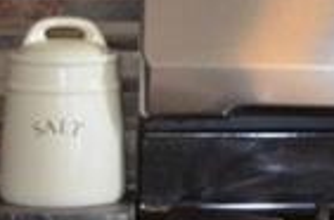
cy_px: -167
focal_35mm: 284
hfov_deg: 7.1
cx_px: 580
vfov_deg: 4.8
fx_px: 2626
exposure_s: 1/60
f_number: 4.2
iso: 1600
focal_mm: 26
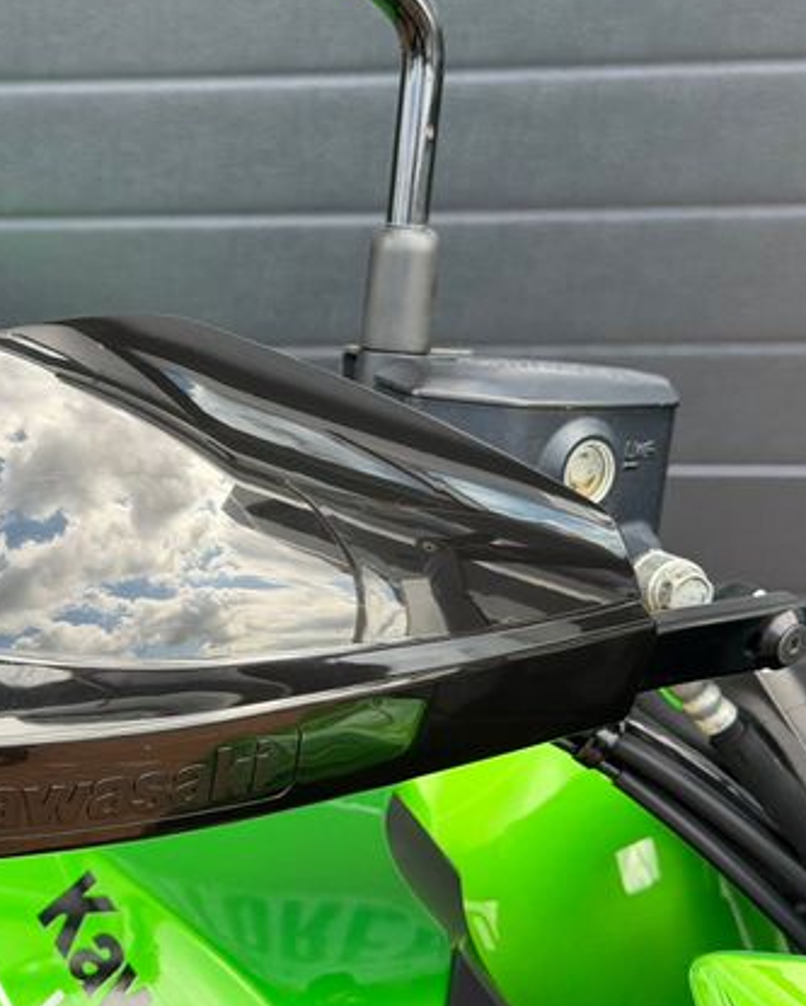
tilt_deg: -21.8
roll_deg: +4.3
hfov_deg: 20.9
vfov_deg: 26.4
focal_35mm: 72
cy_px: 549
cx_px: 102
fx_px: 2146
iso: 100
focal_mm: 6.76
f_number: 1.78
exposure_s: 1/516
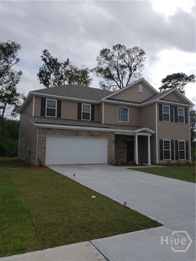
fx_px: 196
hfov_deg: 53.0
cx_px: 98
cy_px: 130
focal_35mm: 26
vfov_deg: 67.3
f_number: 2.4
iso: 50
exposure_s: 1/2260
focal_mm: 4.3
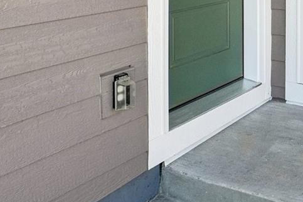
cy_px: -62
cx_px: 286
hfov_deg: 34.0
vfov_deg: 22.2
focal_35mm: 55
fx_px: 460
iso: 400
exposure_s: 1/400
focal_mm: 11
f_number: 8
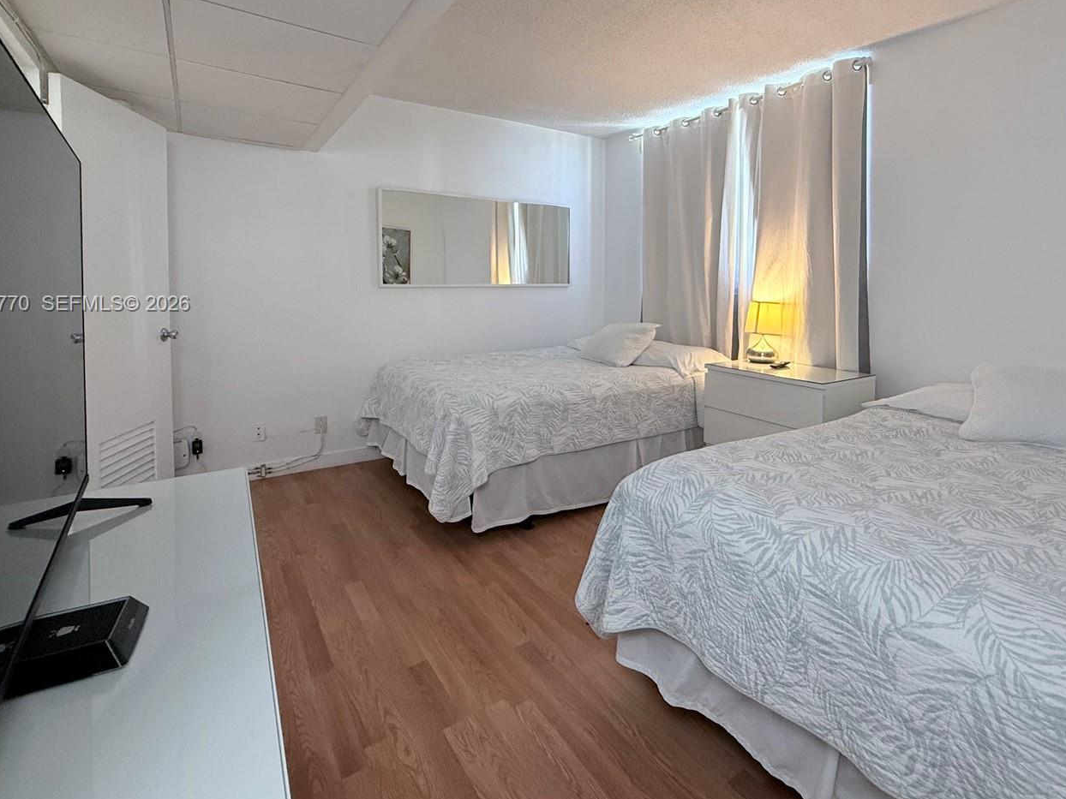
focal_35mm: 18
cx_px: 608
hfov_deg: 87.2
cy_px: 305
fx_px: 554
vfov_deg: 70.6
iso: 400
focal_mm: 2.22
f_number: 2.2
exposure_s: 1/120
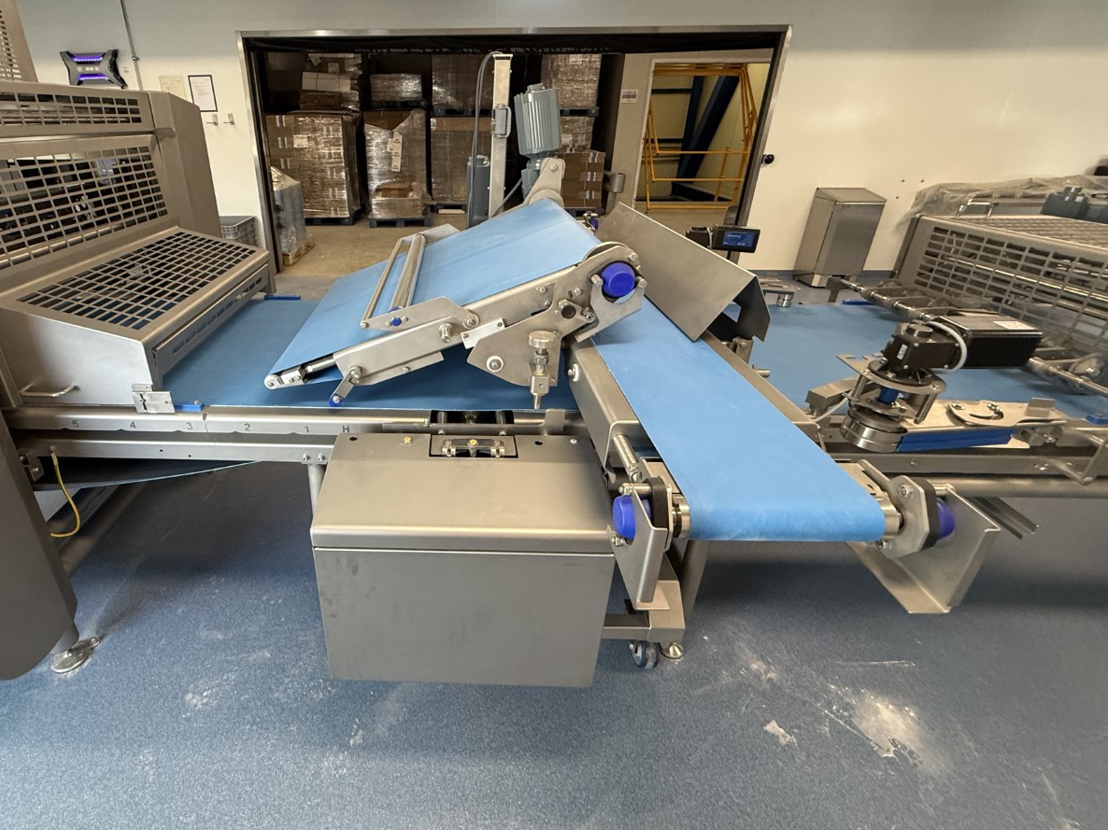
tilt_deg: -25.4
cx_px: 440
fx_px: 544
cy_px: 373
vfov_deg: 74.5
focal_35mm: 17
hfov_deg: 89.8
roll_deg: -1.0
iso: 250
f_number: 2.2
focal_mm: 2.22
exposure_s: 1/100
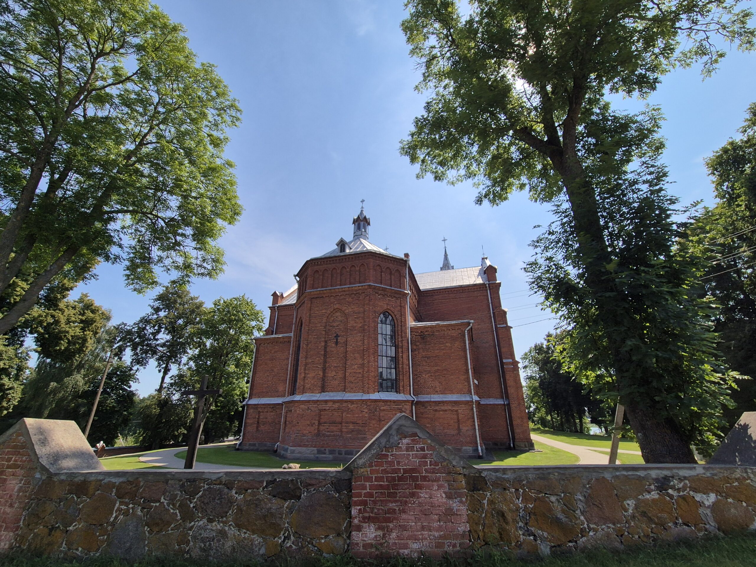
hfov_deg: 106.2
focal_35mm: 13
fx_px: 284
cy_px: 284
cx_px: 378
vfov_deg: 89.9
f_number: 2.2
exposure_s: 1/2928
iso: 50
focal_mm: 2.2
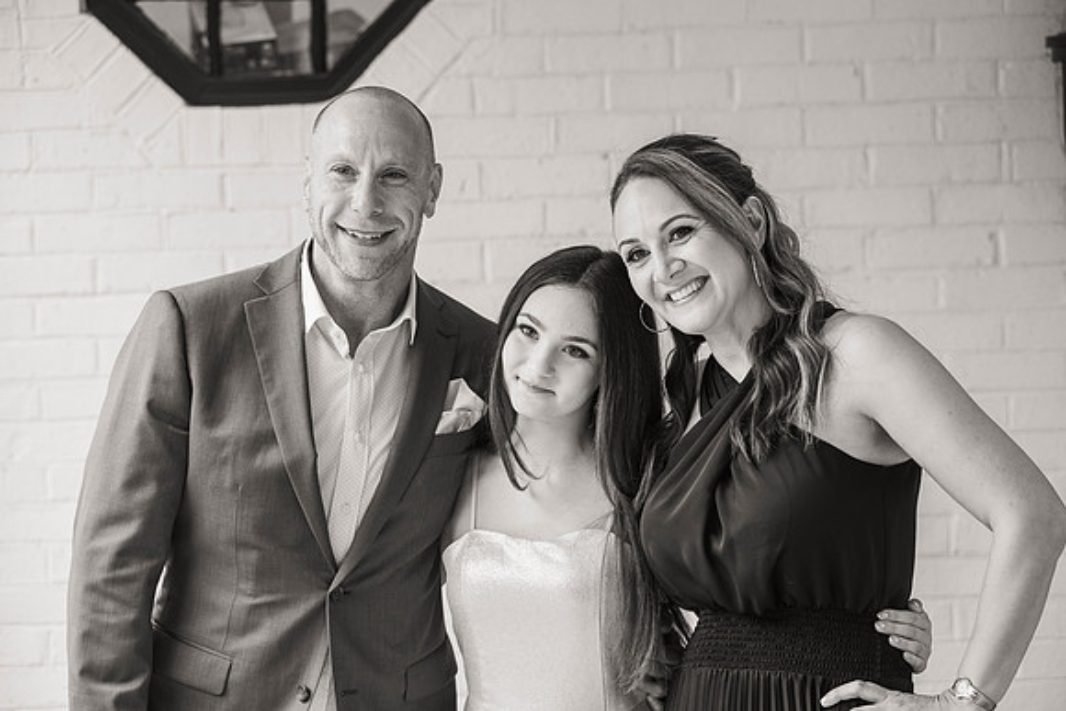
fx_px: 3110
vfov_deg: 13.0
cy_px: 356
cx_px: 533
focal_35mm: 105
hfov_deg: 19.5
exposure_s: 1/160
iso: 450
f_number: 3.5
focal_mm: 105
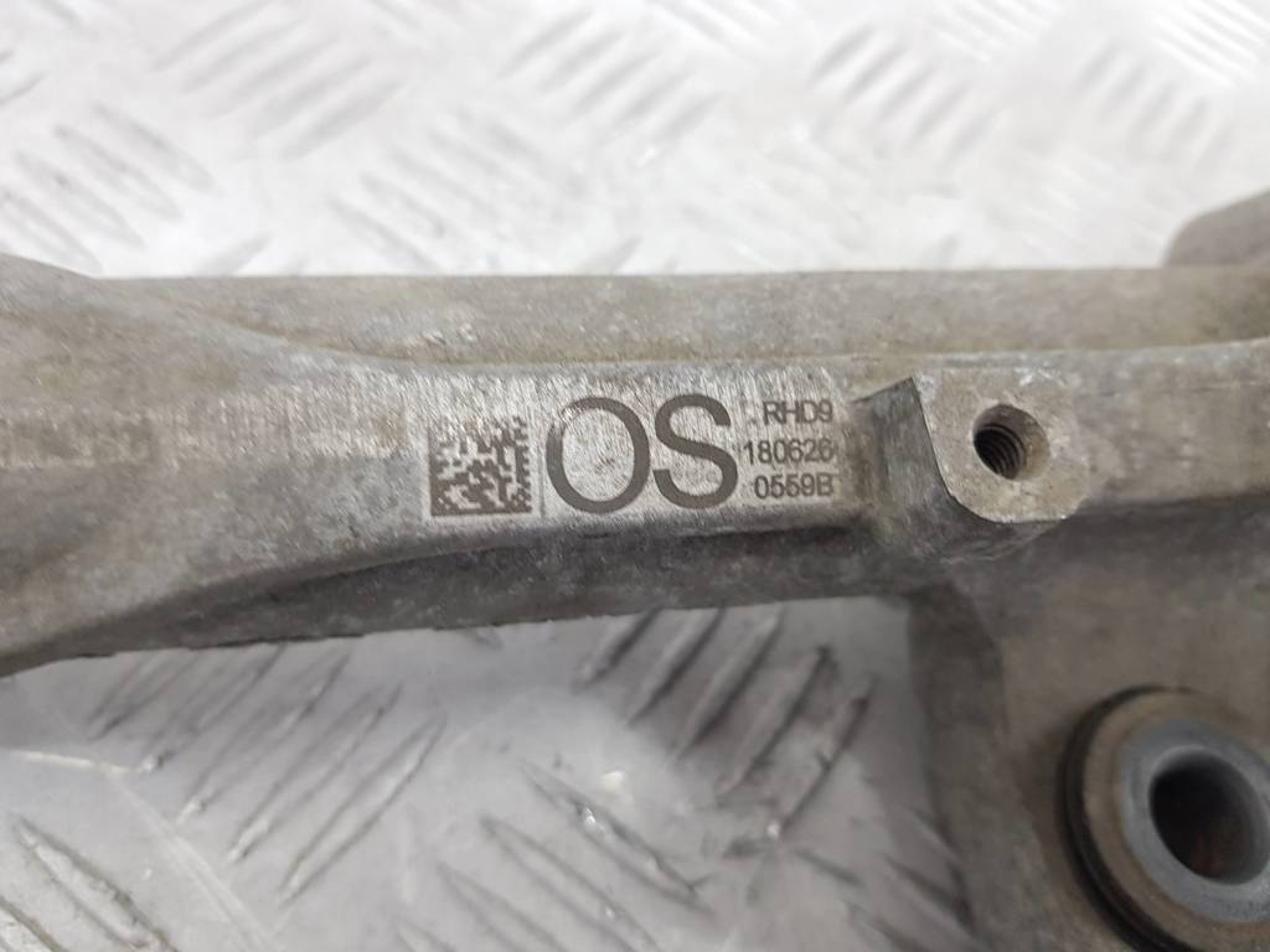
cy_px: 476
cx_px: 635
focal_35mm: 26
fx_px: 954
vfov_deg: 53.1
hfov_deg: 67.3
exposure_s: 1/50
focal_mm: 4.2
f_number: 1.7
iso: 100
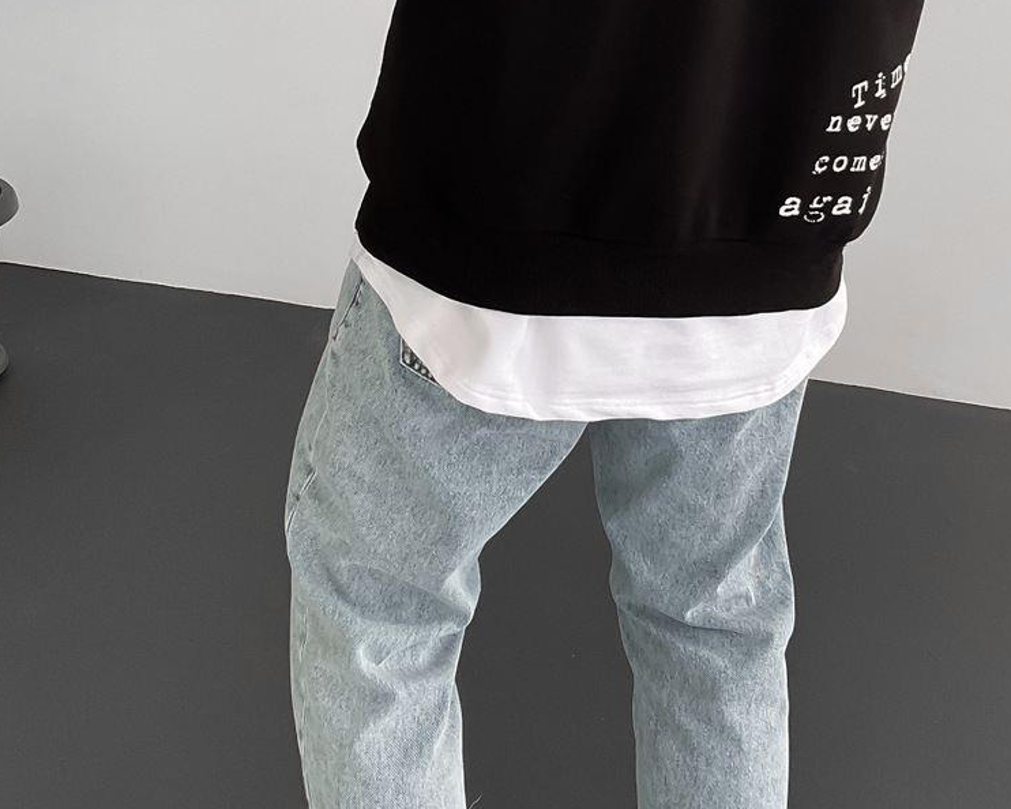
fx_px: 1826
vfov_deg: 24.7
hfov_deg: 30.9
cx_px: 560
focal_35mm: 61
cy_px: 202
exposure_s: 1/120
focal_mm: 3
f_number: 1.8
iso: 64
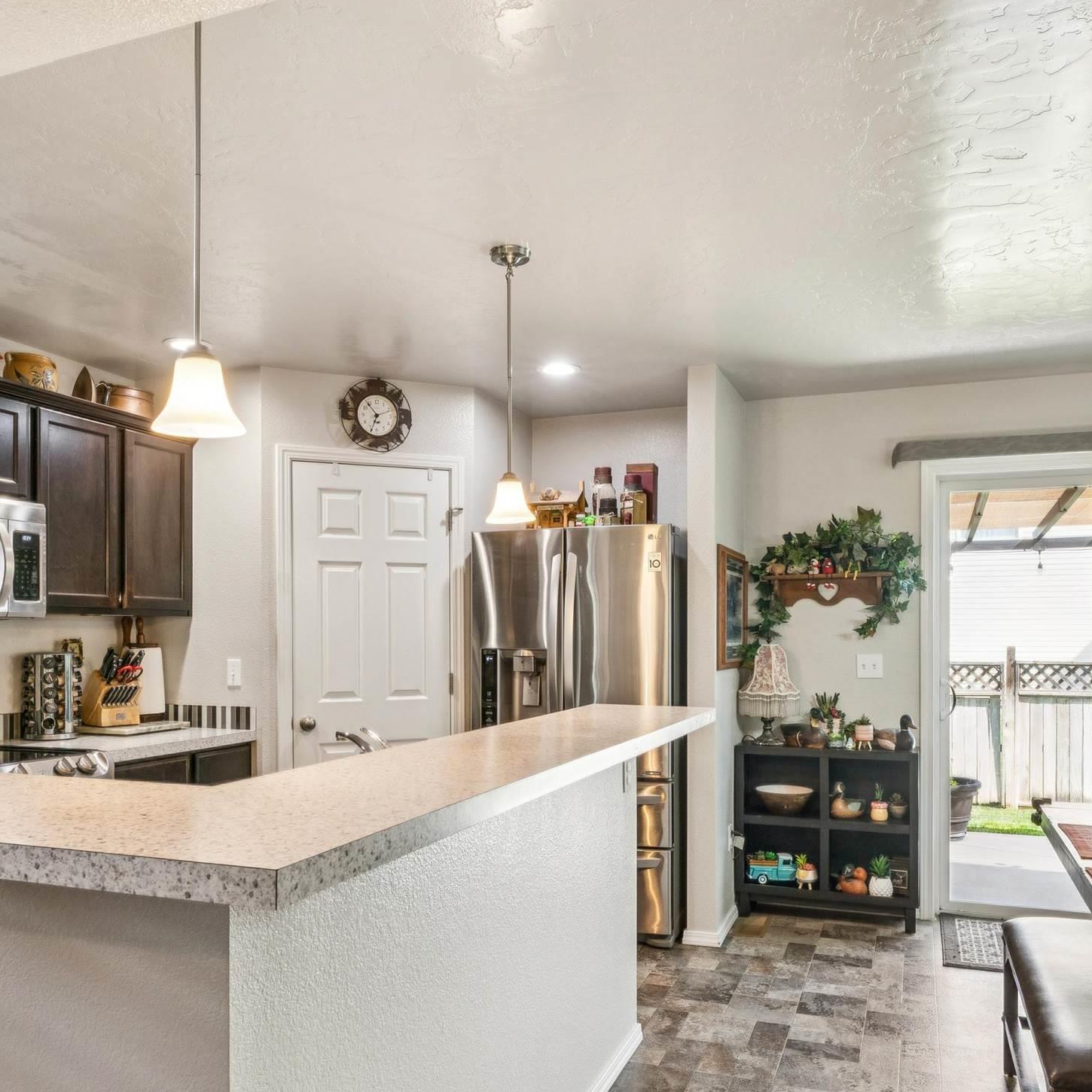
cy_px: 634
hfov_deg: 56.8
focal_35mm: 28
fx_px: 1009
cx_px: 529
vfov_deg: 56.6
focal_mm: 15.7
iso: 400
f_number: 13
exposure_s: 1/10
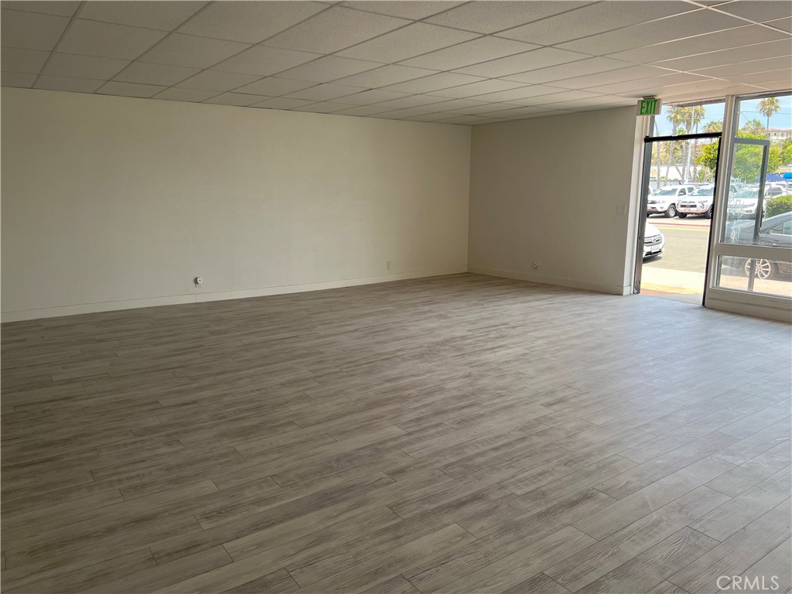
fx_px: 595
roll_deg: +0.1
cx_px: 396
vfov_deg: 53.1
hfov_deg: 67.3
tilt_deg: -10.4
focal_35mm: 26
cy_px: 297
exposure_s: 1/438
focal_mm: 5.7
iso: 50
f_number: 1.5
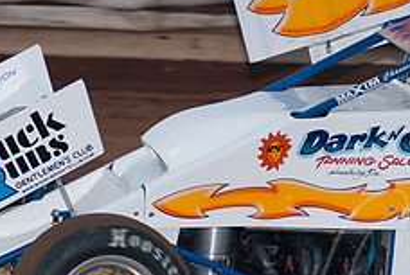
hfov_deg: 4.0
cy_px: 93
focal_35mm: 515
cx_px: 370
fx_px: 5877
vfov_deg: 2.7
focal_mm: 135
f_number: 4
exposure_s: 1/250
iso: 250
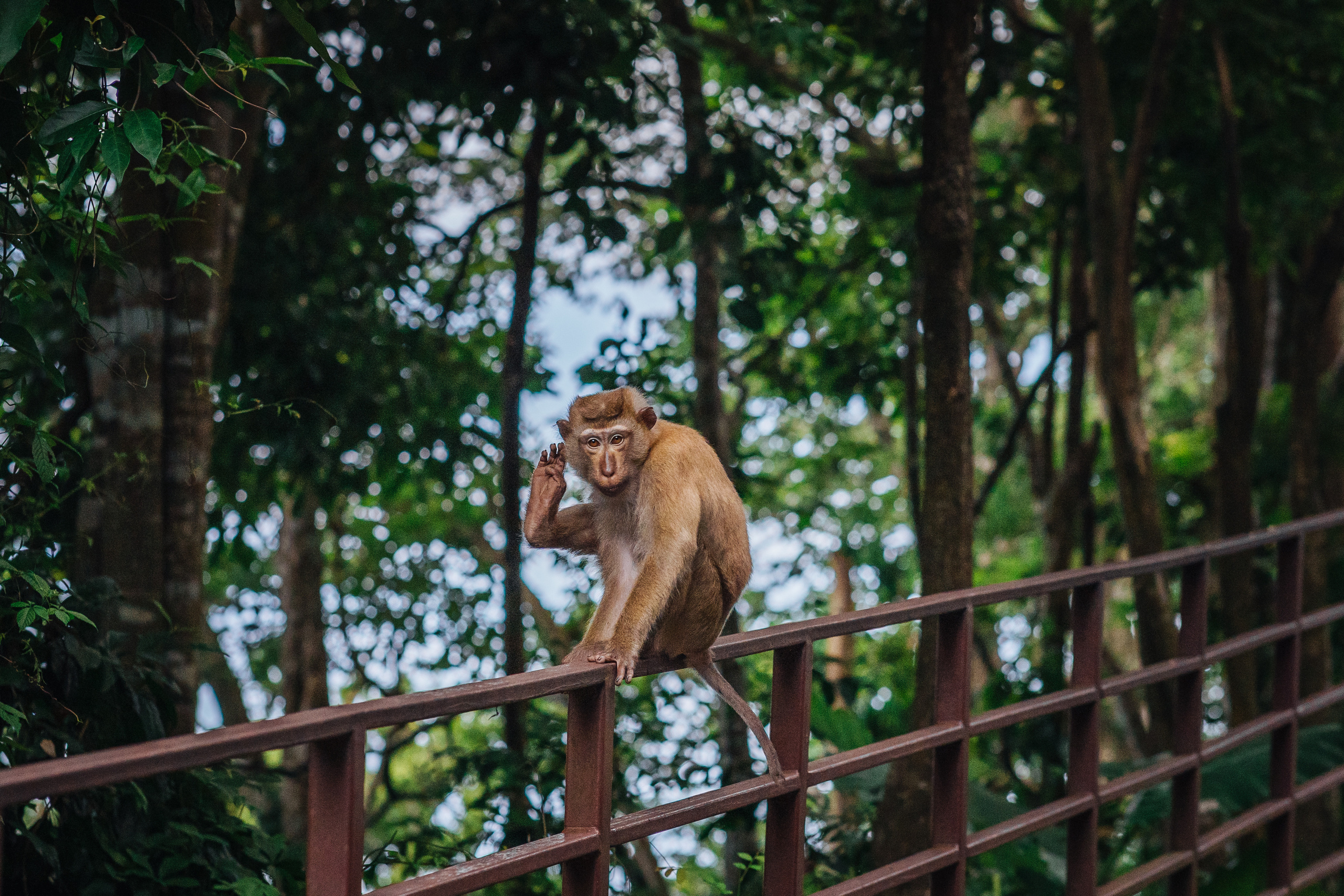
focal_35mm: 127
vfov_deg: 10.8
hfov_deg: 16.1
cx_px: 672
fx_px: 4741
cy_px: 448
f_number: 4
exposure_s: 1/3200
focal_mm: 85
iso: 1000
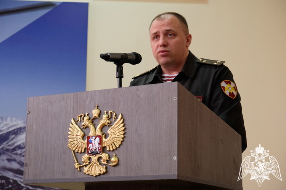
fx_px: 659
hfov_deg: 24.5
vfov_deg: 16.5
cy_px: 95
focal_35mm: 83
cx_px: 143
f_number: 5.6
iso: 2500
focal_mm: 55
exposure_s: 1/80
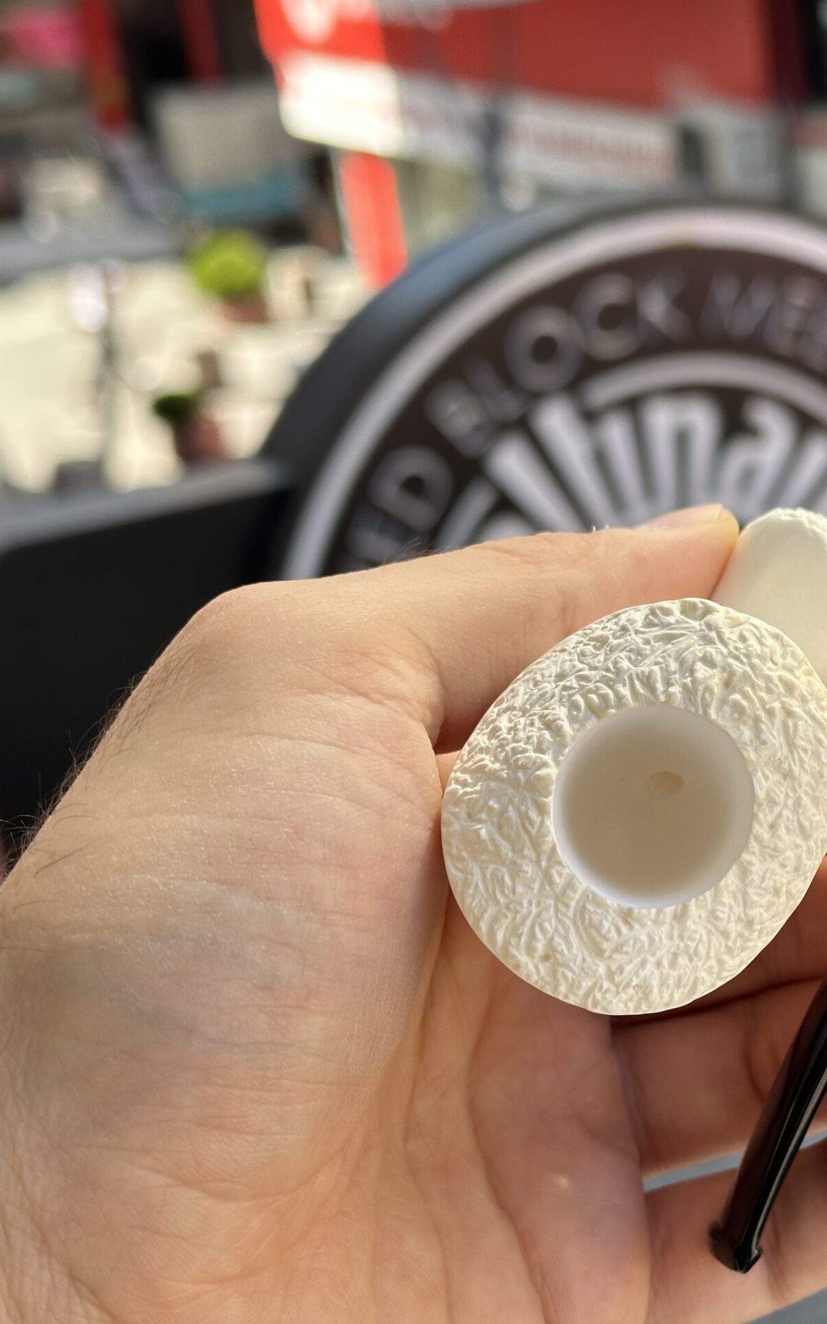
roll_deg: +5.2
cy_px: 661
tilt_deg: -19.6
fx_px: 2452
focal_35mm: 68
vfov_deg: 30.2
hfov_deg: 18.6
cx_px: 844
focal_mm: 6.86
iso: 64
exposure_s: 1/552
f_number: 1.78
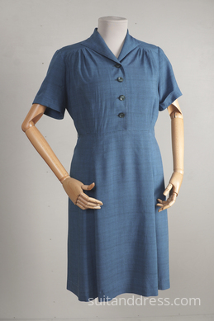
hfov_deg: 28.1
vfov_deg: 41.1
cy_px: 160
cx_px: 107
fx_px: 428
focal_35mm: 48
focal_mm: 32
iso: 200
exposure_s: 1/15
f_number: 7.1
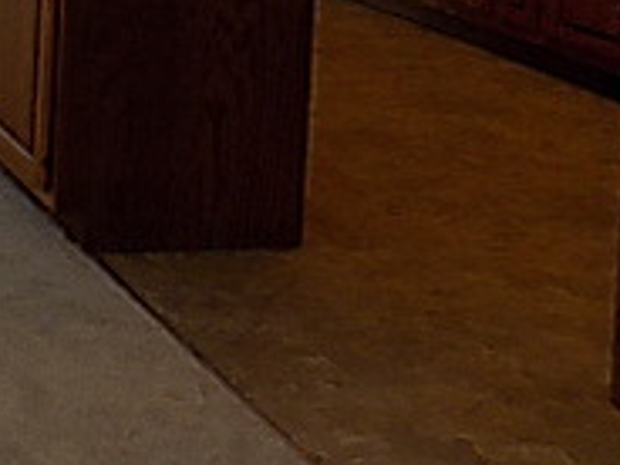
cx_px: -310
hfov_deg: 20.8
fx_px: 1433
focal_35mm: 80
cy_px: -256
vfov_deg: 16.6
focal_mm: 4
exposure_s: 1/30
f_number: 3.1
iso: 125
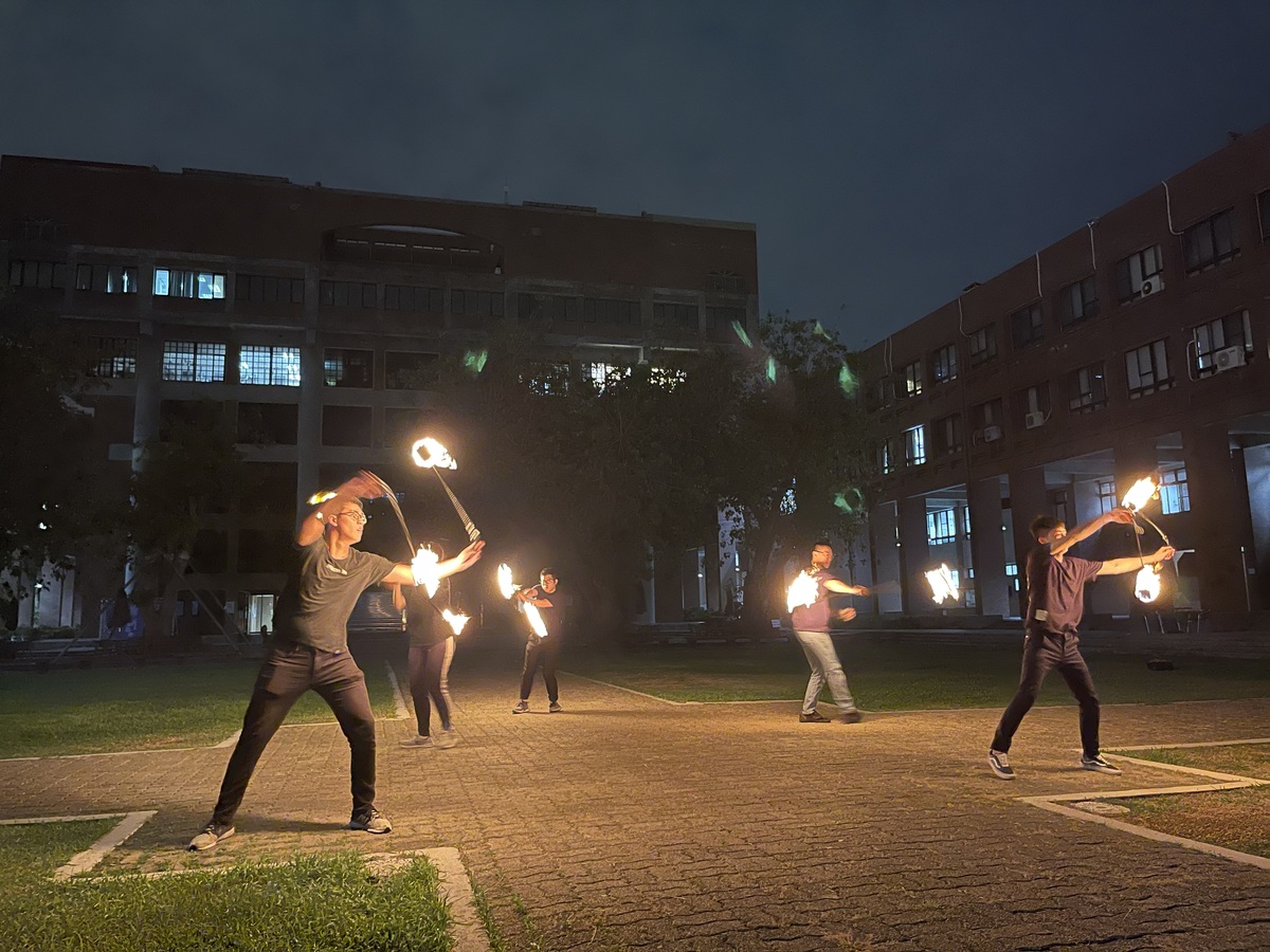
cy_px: 476
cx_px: 635
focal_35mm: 26
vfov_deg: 53.1
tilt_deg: +8.4
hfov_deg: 67.3
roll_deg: +1.0
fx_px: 954
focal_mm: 5.1
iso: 1250
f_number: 1.6
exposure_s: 1/26
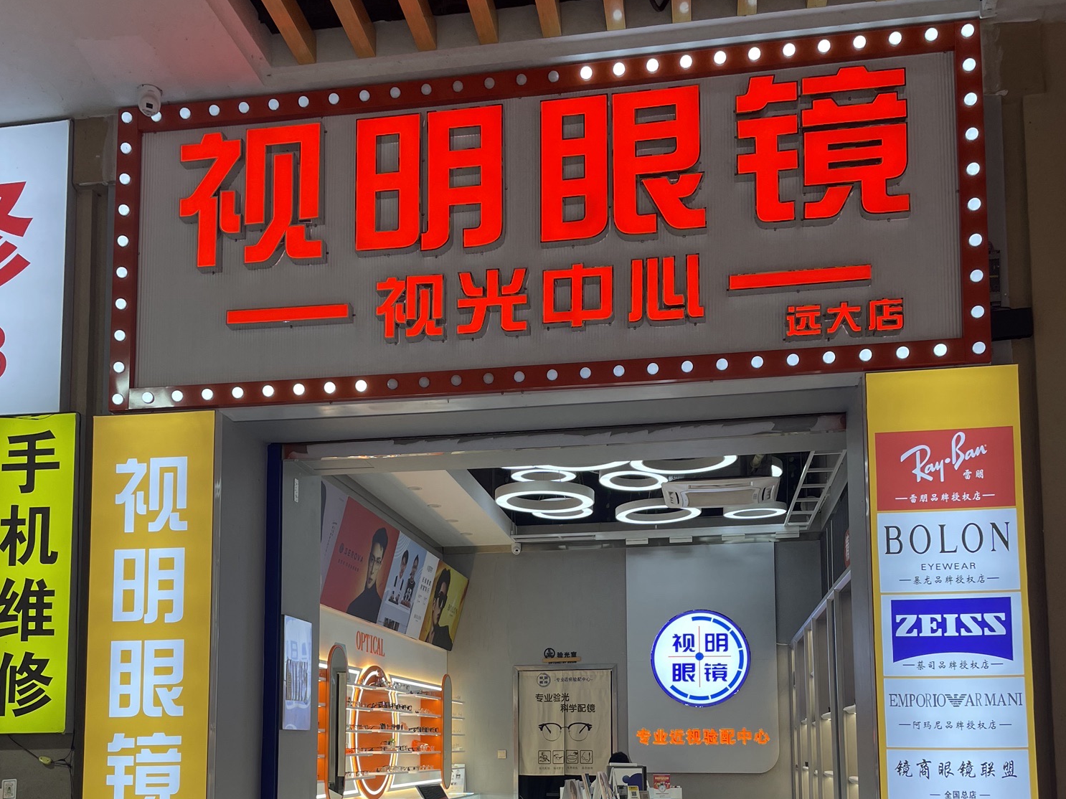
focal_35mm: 35
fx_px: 1078
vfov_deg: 39.0
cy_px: 651
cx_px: 537
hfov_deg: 52.6
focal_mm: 4.2
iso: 32
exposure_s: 1/126
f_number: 1.6
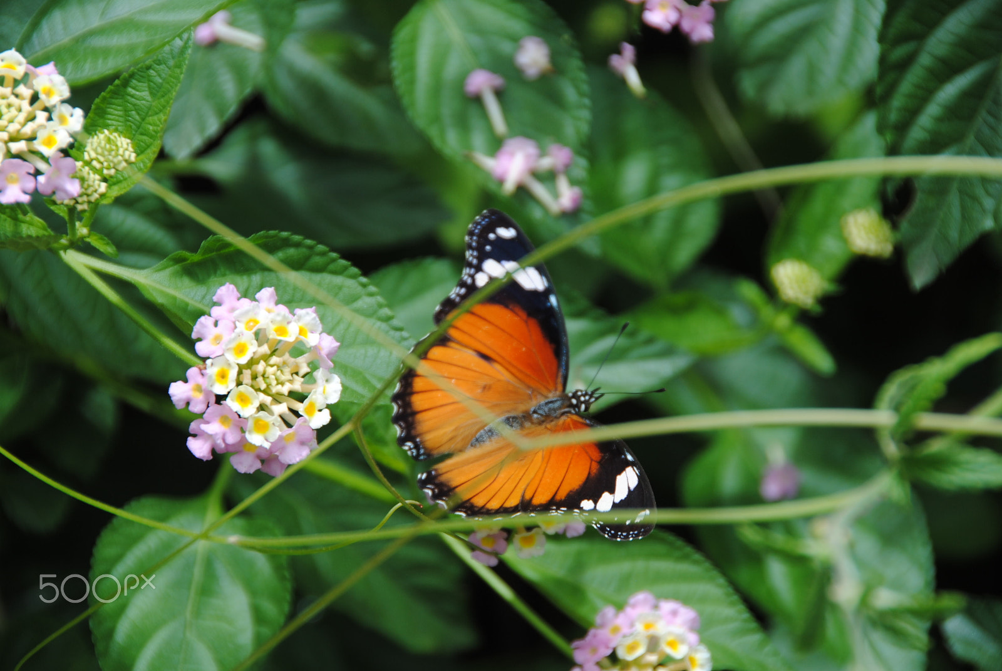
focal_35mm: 300
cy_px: 336
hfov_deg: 6.9
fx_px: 8360
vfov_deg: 4.6
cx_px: 501
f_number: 5.6
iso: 100
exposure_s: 1/200
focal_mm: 200
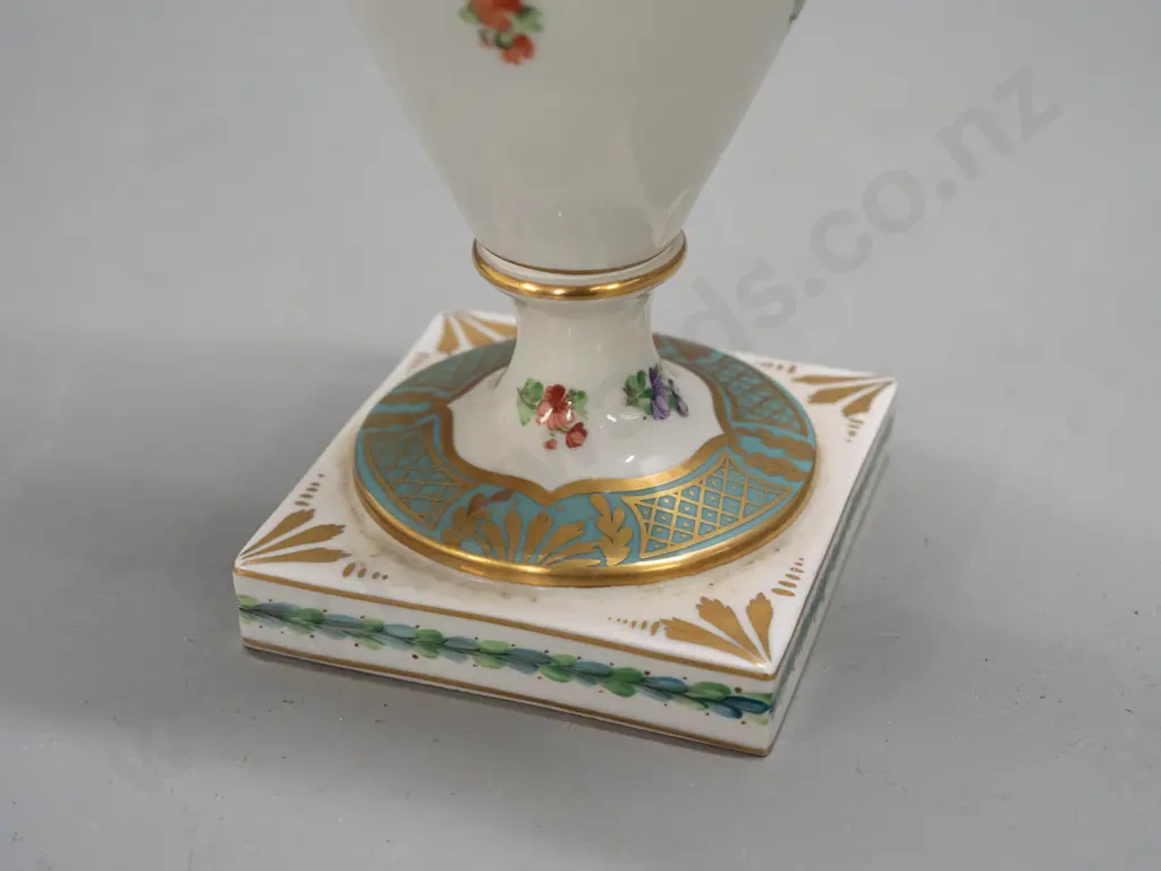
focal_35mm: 60
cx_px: 580
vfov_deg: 24.4
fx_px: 2012
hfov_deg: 32.2
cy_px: 436
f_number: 5
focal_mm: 30
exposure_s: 1/160
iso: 3200
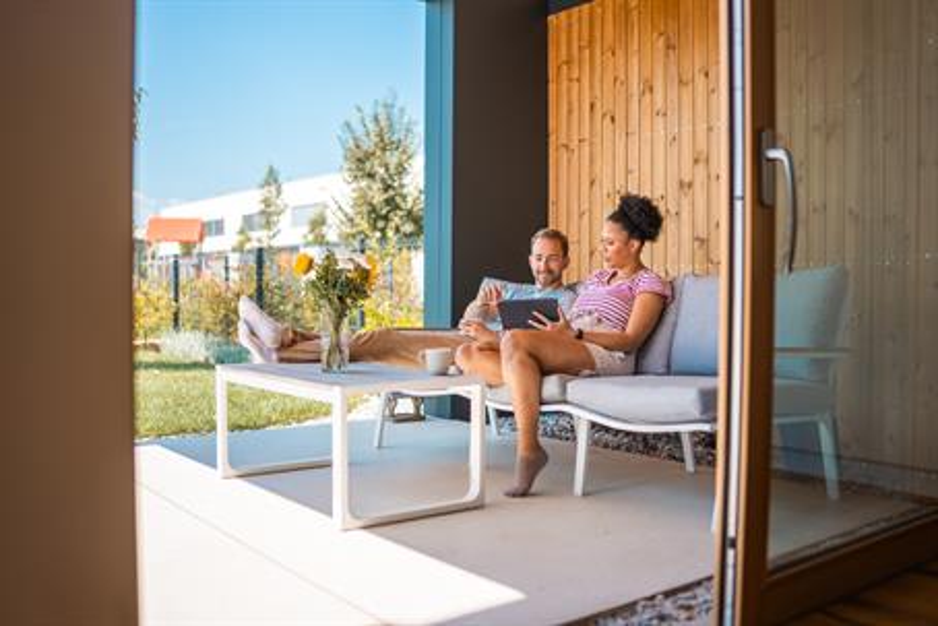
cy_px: 313
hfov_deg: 54.4
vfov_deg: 37.9
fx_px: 912
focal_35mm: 35
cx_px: 469
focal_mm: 35
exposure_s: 1/3200
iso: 100
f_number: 1.4
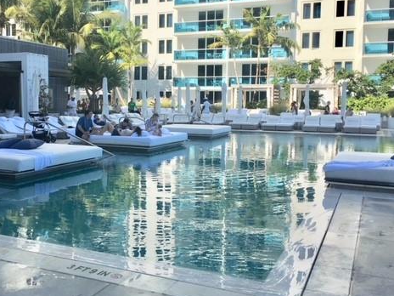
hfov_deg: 46.3
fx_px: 455
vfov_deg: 35.9
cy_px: 131
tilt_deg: -3.1
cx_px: 144
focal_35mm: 40
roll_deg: -1.5
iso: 25
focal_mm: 4.15
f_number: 2.2
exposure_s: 1/2404
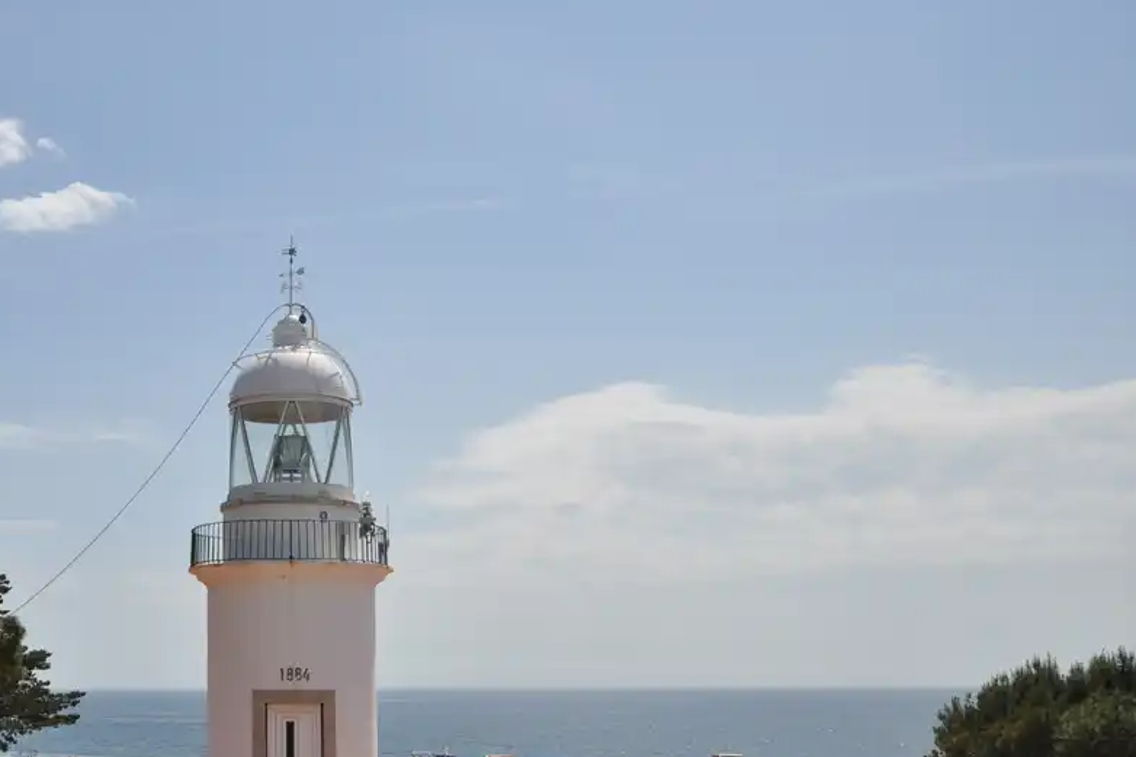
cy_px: 498
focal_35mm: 46
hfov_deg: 41.4
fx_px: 1451
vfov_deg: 29.1
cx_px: 277
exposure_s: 1/500
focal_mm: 20
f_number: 11
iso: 200
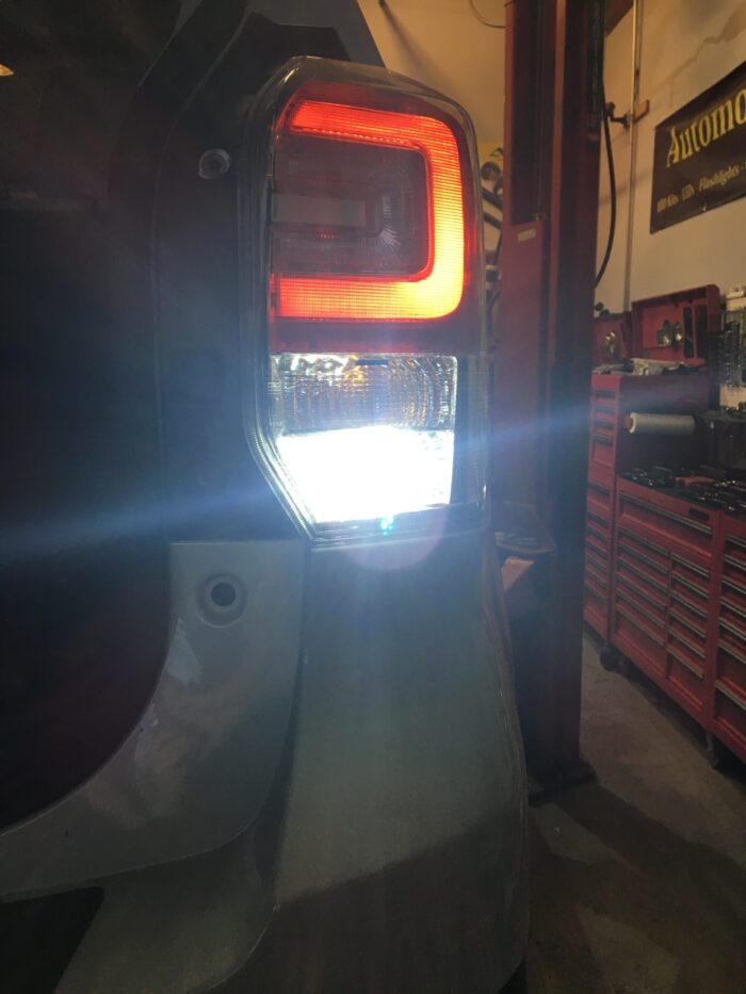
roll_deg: +0.7
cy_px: 497
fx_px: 833
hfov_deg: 48.2
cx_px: 373
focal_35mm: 29
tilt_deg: -8.0
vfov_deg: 61.7
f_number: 2.2
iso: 32
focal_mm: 4.15
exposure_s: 1/30
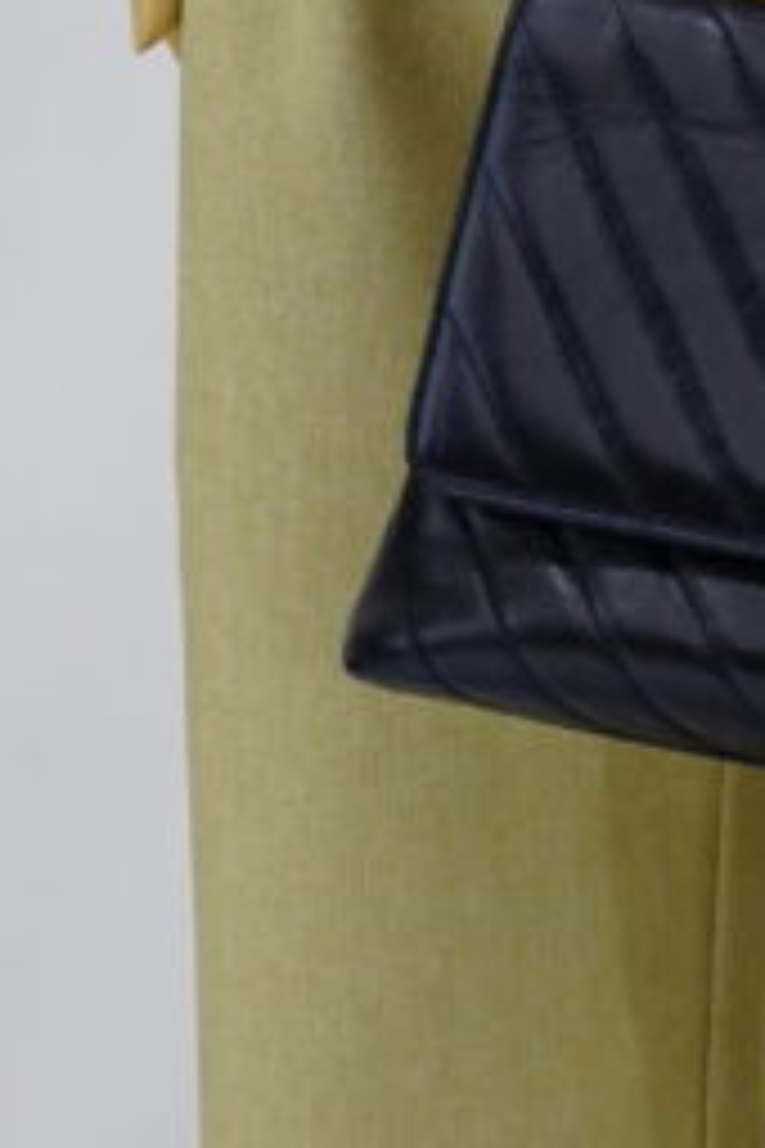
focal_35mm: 201
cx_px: 983
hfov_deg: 6.8
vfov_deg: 10.2
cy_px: 68
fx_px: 6406
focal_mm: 50
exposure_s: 1/13
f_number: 6.3
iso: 640
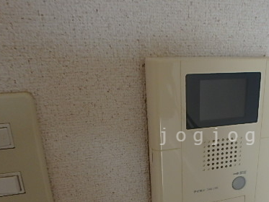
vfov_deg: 39.2
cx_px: 209
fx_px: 280
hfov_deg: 48.8
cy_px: 136
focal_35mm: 36
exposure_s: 1/40
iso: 200
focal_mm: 3.7
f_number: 3.5
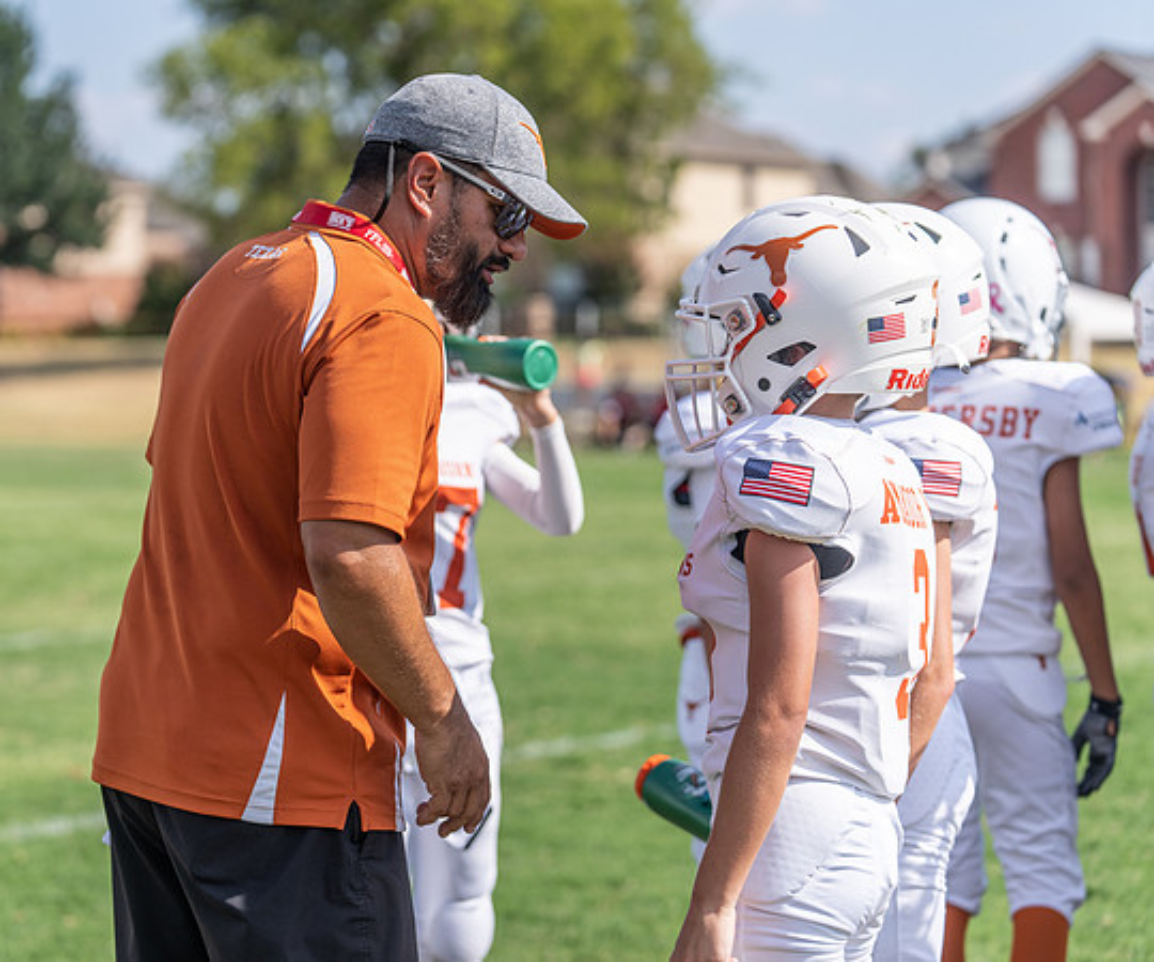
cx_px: 432
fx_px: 4089
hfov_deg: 16.0
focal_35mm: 118
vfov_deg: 13.4
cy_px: 481
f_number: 3.5
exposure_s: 1/1600
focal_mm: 102
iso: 100
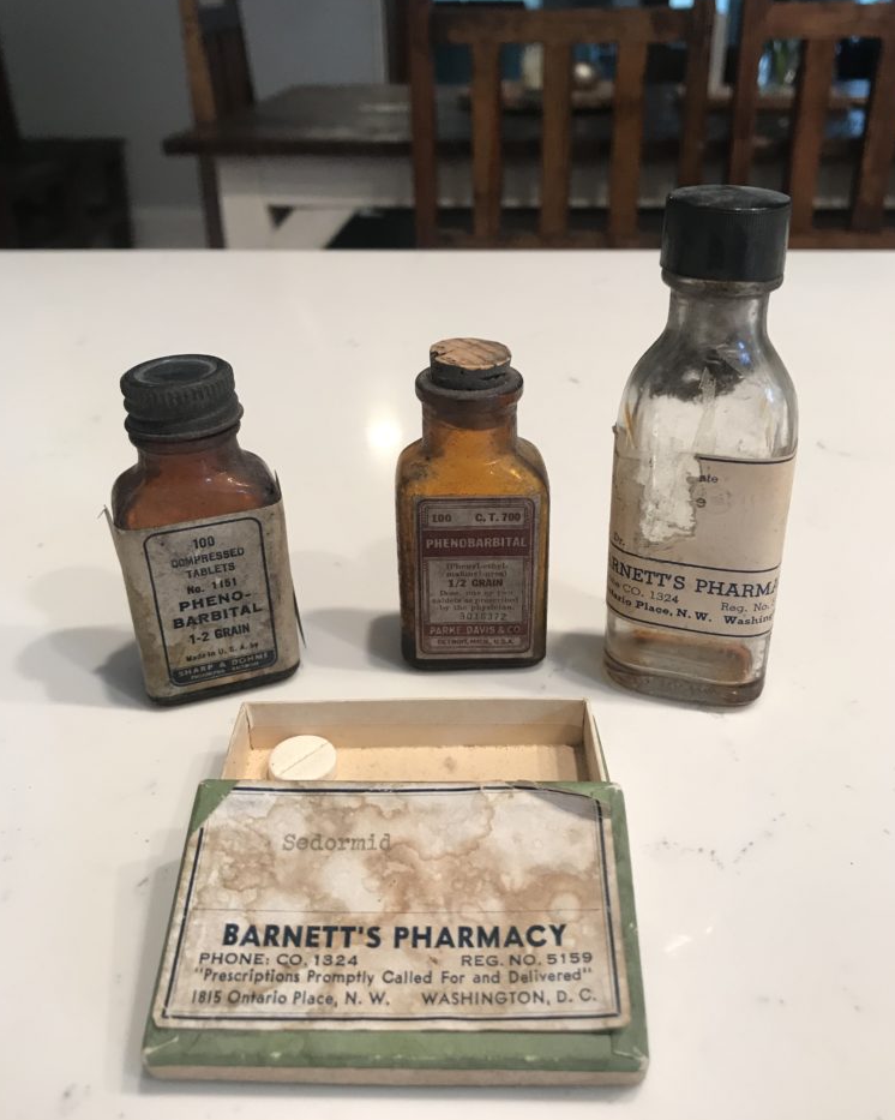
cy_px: 523
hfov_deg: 48.5
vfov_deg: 58.7
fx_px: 994
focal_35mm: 30
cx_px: 448
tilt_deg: -27.5
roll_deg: +1.0
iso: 40
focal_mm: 3.99
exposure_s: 1/24
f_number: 1.8
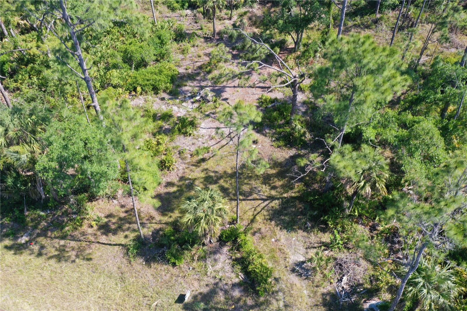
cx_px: 234
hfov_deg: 65.5
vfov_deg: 46.4
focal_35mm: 28
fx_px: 363
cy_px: 156
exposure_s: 1/30
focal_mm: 10.26
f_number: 5.6
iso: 160
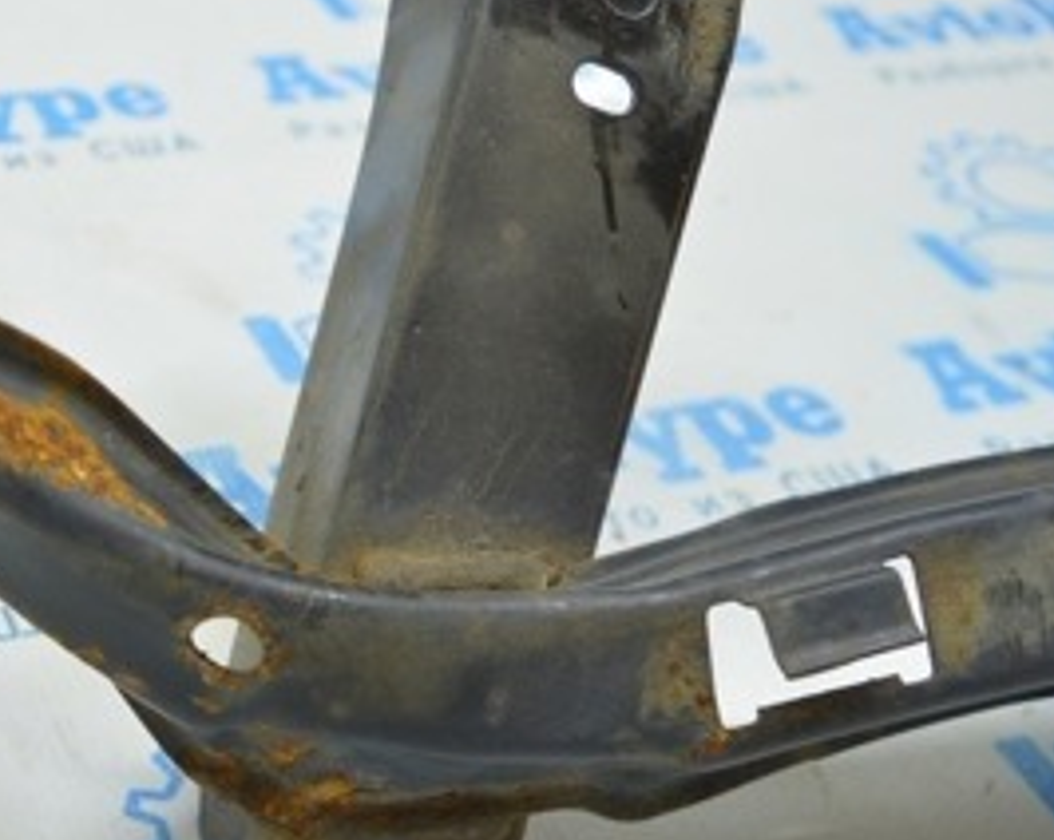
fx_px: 1900
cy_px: 580
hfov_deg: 29.3
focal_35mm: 61
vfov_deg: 24.8
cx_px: 40
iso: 400
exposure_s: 1/60
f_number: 3.5
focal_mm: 18
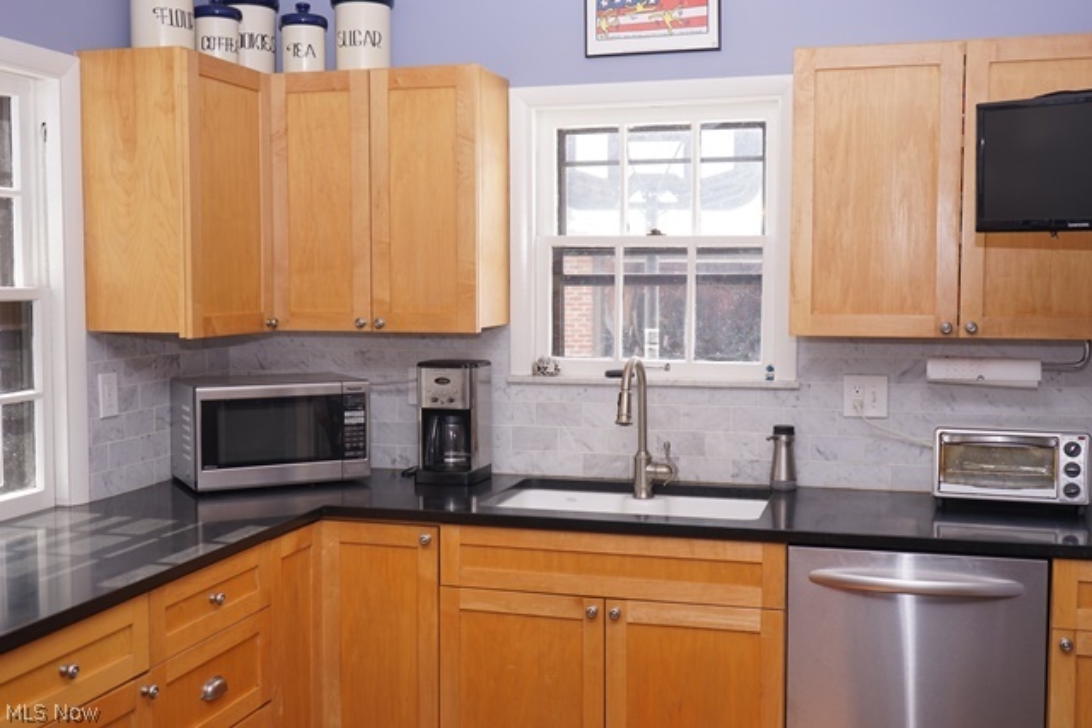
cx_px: 546
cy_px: 364
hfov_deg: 49.5
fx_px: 1183
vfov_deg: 34.2
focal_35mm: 39
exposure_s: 1/60
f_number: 4
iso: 125
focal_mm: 39
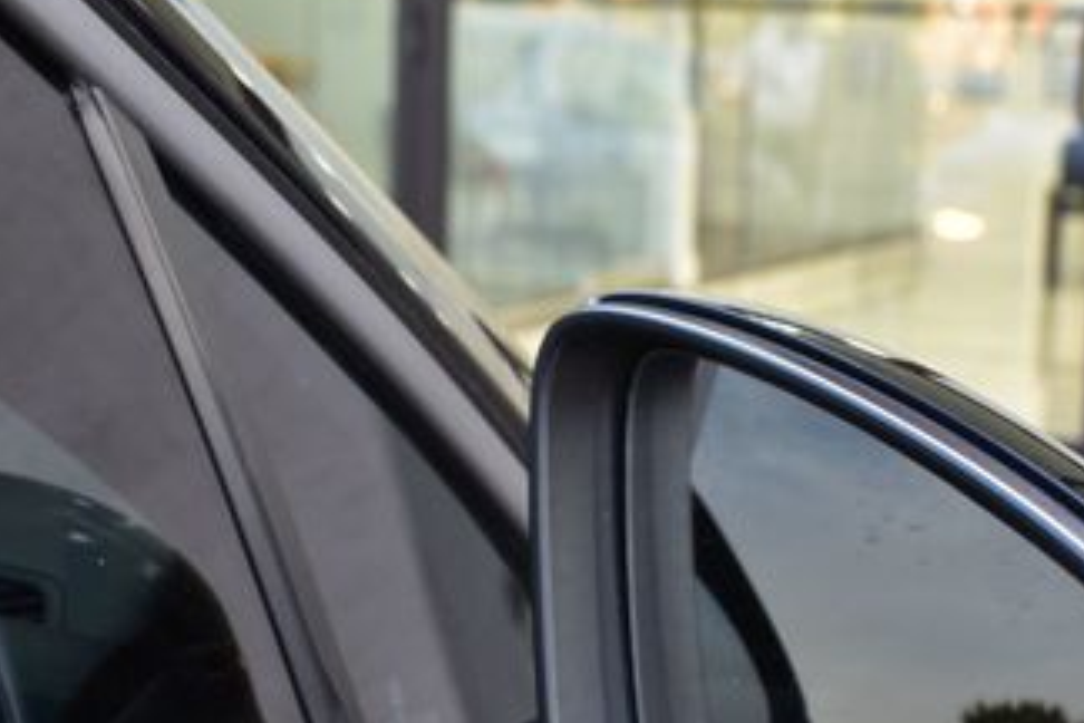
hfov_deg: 23.6
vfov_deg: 15.7
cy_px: 663
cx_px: 669
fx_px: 2589
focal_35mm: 86
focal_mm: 29
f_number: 6.3
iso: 400
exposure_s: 1/20
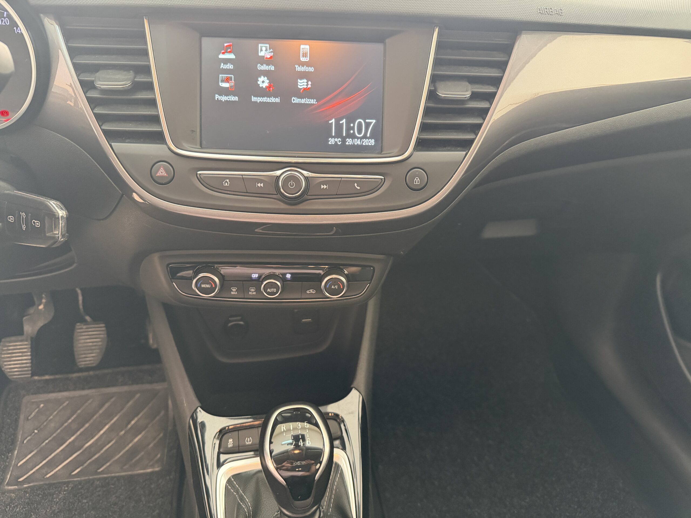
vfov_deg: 56.8
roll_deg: -3.9
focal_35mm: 24
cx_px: 346
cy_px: 259
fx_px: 479
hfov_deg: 71.6
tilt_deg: -36.0
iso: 800
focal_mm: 6.76
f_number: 1.78
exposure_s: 1/60
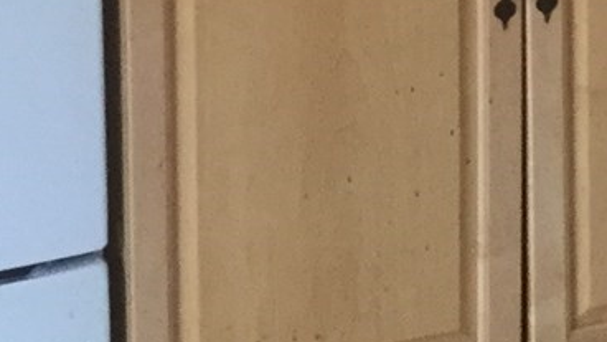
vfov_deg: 6.2
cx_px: 701
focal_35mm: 188
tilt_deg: -9.9
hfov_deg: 11.3
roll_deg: -0.2
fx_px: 3026
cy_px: -388
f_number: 2.4
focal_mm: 3.3
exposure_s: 1/30
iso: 80
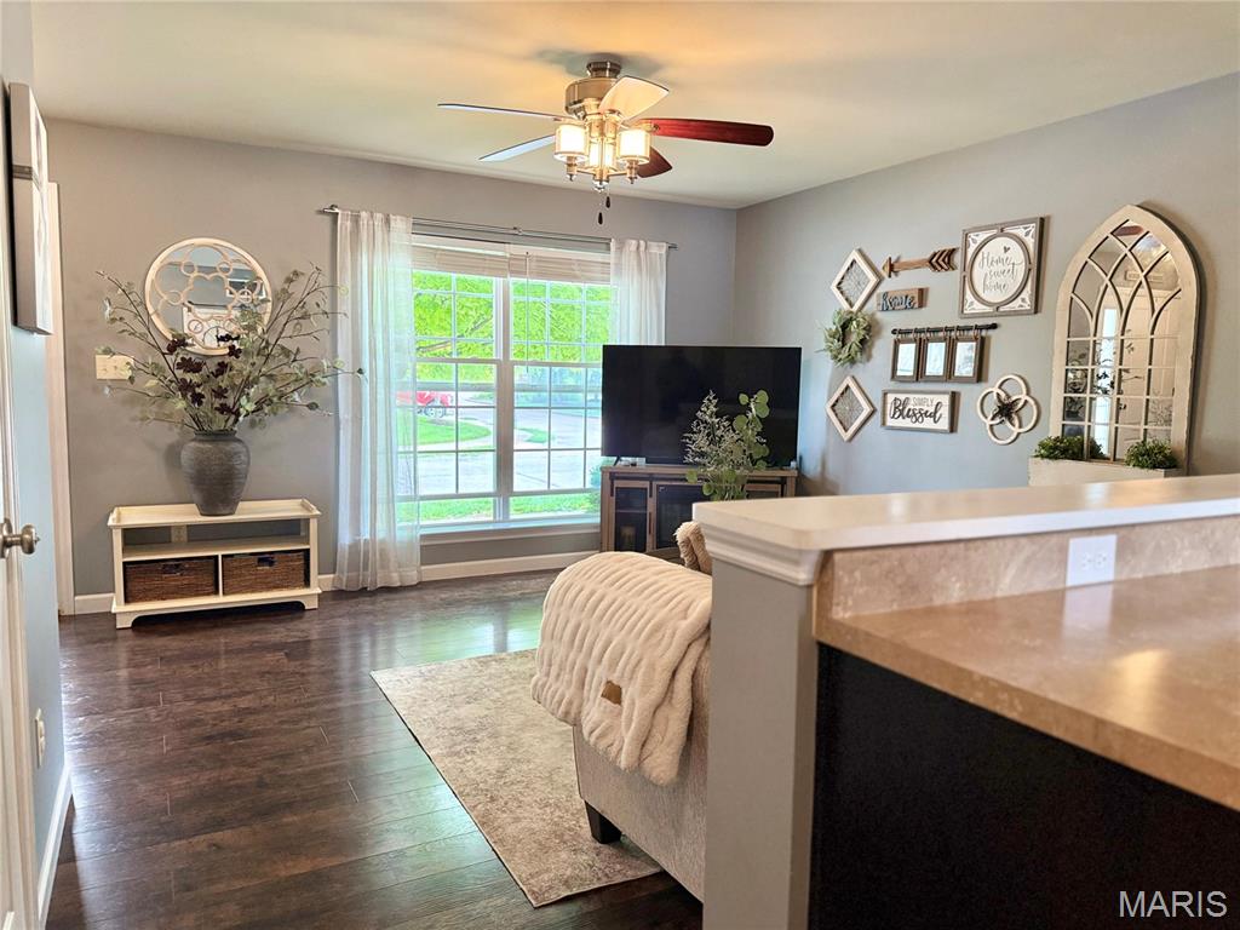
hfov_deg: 71.6
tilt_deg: -5.2
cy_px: 465
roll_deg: -1.0
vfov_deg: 56.8
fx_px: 860
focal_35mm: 24
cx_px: 620
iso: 400
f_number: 1.78
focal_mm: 6.76
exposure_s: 1/120
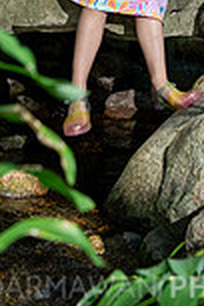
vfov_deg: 13.8
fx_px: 1198
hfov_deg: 9.7
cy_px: -134
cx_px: 120
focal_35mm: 141
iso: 100
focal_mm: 48
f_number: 5.6
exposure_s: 1/100
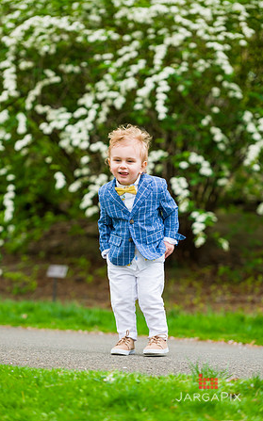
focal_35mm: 164
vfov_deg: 12.8
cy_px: 210
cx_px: 124
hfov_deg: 8.0
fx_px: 1883
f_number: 3.5
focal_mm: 160
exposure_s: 1/320
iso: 200
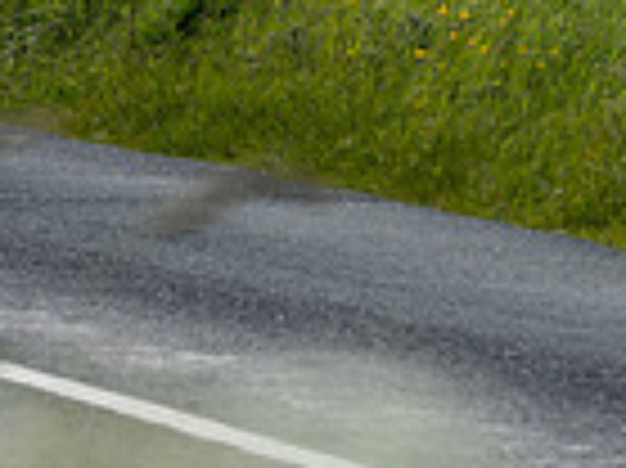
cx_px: -176
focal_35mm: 597
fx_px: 10787
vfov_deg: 2.5
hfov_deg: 3.3
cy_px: -267
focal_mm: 111
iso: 200
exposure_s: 1/320
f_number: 6.3
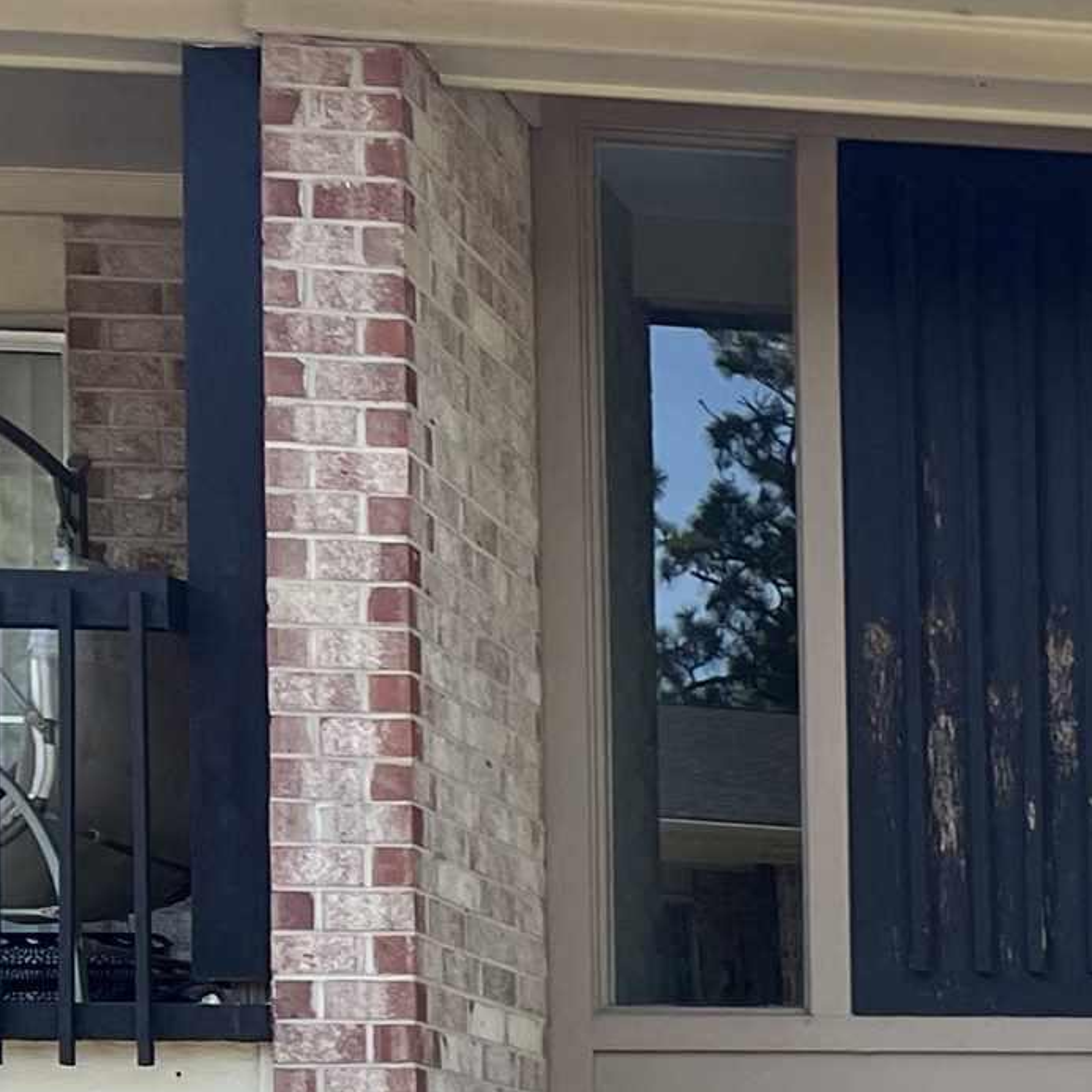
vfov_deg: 16.3
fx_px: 3640
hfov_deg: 13.6
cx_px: 2411
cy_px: 1337
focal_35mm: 102
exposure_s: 1/588
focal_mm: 5.7
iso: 50
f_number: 1.5
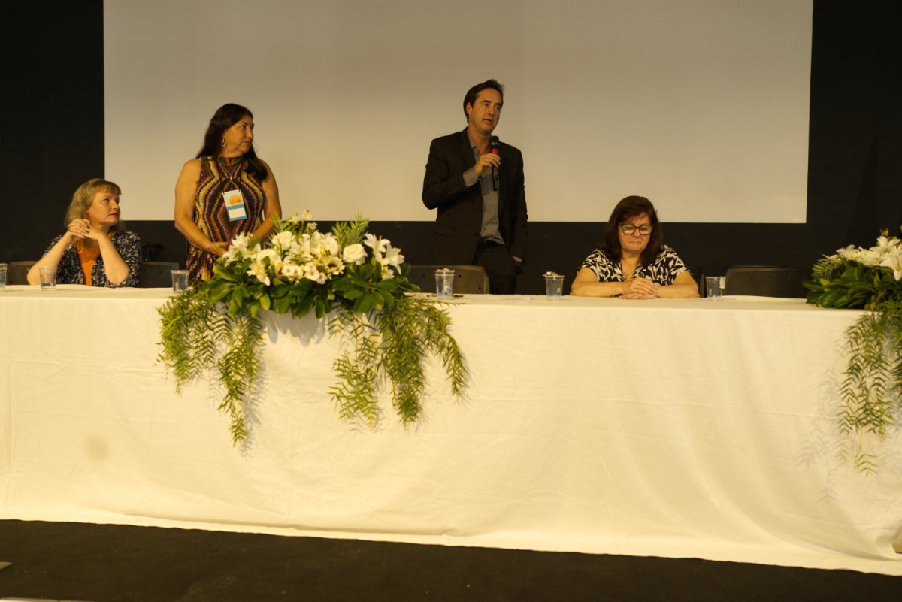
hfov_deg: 54.4
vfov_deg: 37.9
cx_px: 451
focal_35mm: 35
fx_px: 877
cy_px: 301
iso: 2000
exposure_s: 1/100
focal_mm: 35
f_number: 2.5
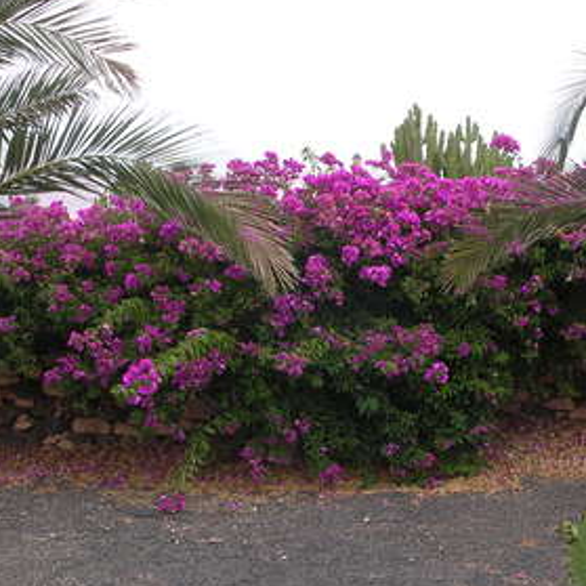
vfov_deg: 32.2
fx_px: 1015
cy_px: 336
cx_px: 311
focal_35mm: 53
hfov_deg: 32.2
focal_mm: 5.8
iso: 100
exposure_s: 1/124
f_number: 5.6
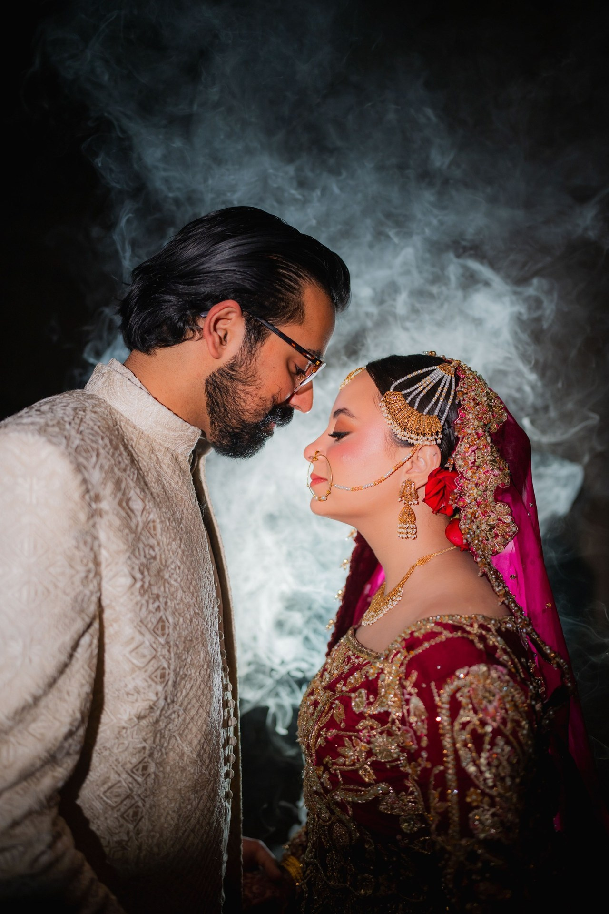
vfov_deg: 54.4
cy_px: 457
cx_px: 304
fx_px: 888
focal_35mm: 35
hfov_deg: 37.9
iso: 125
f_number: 1.4
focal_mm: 35
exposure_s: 1/400
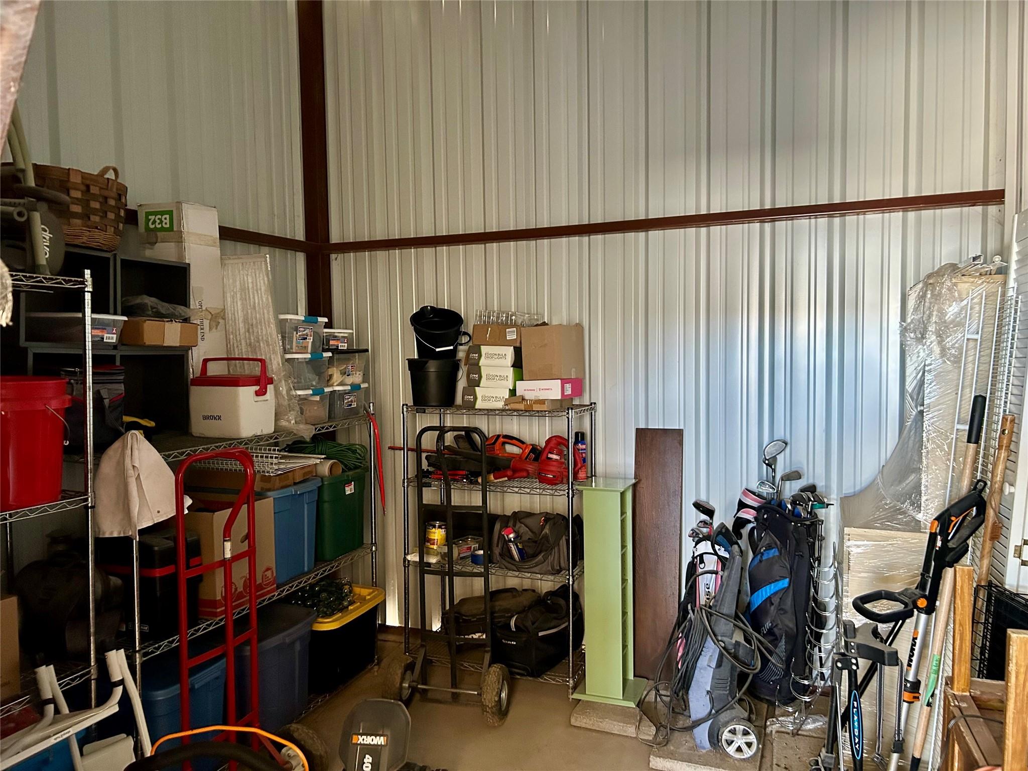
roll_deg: +1.0
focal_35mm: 26
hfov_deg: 67.3
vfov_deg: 53.1
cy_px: 386
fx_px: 772
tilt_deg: -4.0
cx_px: 514
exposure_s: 1/55
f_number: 1.5
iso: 500
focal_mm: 5.7
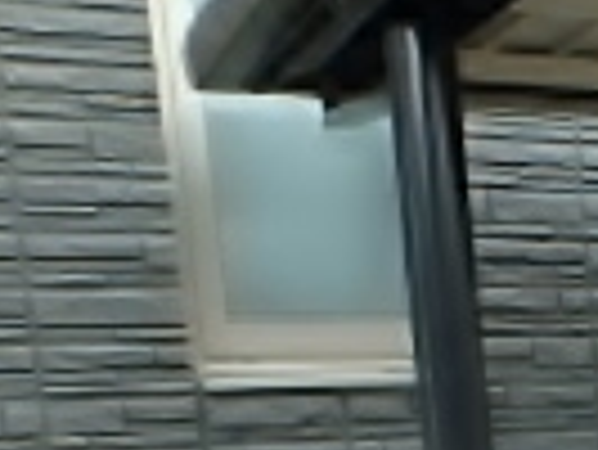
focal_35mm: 101
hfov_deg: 14.9
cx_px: 1277
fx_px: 1746
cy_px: 698
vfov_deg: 13.7
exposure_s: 1/60
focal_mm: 3.7
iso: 160
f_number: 3.5
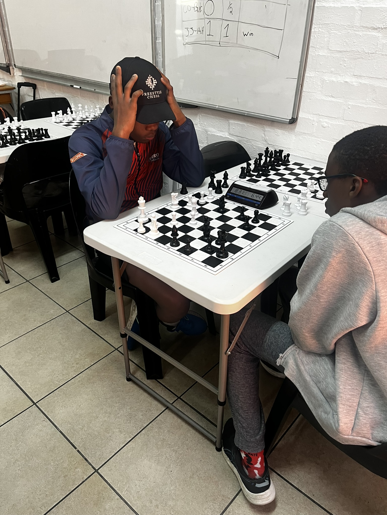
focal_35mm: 26
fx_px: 388
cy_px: 258
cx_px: 194
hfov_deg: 53.1
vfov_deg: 67.3
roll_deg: -0.8
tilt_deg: -32.0
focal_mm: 5.1
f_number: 1.6
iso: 100
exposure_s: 1/50
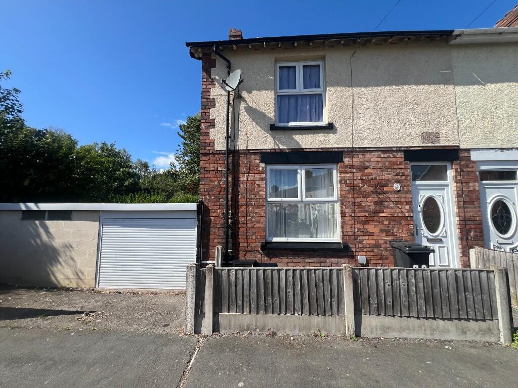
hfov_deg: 106.2
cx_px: 259
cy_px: 194
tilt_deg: +4.8
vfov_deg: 89.9
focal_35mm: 13
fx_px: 195
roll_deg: +0.4
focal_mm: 1.57
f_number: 1.8
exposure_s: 1/1325
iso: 32
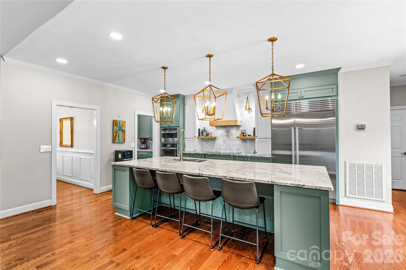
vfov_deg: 73.7
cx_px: 203
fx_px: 180
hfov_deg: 96.7
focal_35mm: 16
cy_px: 135
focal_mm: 16
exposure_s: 1/3
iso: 100
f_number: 8
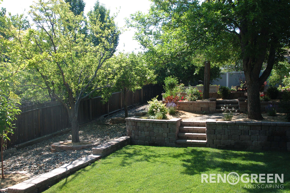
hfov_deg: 53.2
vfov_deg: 36.8
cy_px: 96
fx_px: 290
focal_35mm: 36
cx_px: 145
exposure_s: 1/160
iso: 400
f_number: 10
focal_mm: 24
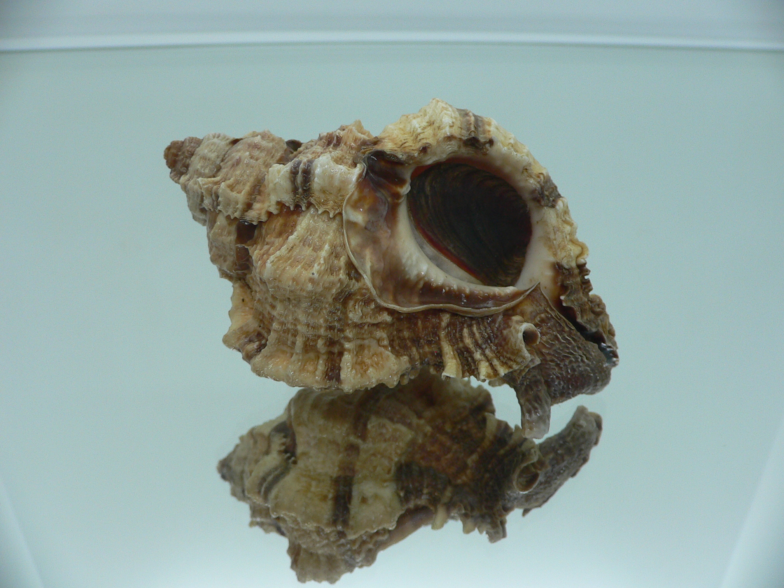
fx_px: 793
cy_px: 294
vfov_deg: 40.7
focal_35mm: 35
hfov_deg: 52.6
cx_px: 392
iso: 100
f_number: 2.8
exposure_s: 1/60
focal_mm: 4.6
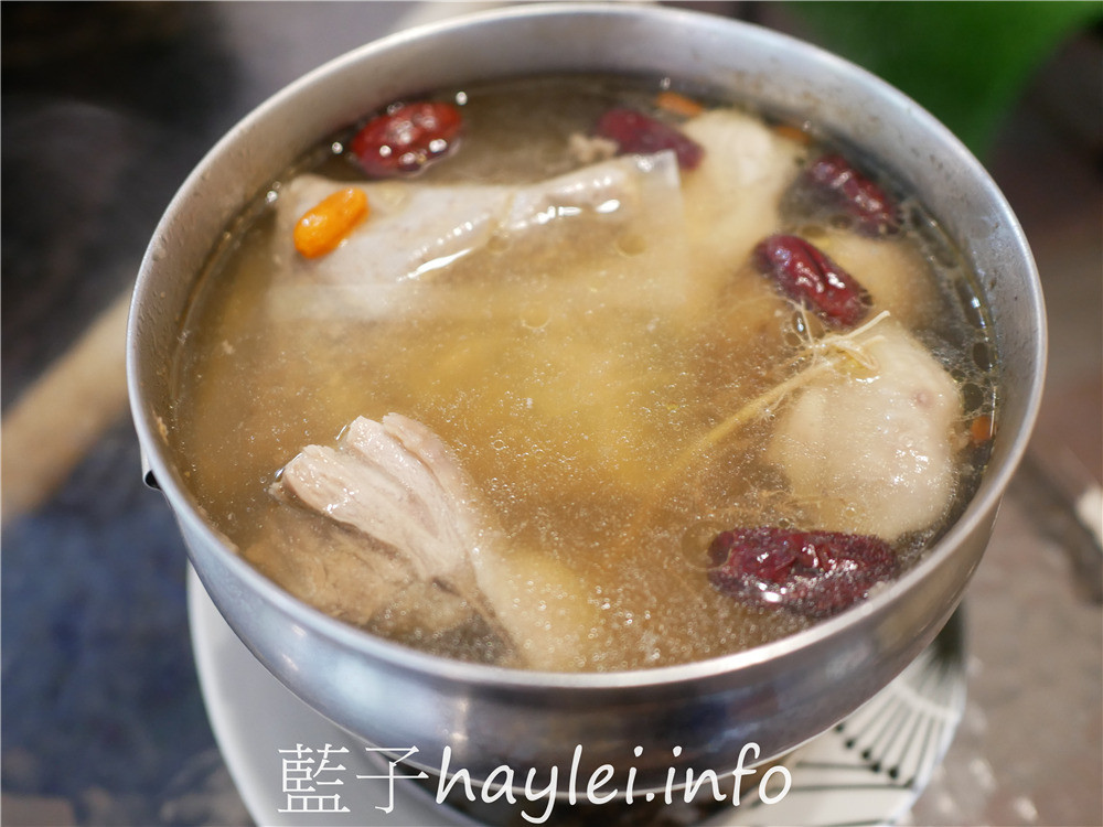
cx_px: 552
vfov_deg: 46.8
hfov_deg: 60.0
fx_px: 956
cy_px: 414
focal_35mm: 30
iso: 1000
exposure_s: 1/60
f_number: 1.7
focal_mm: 15
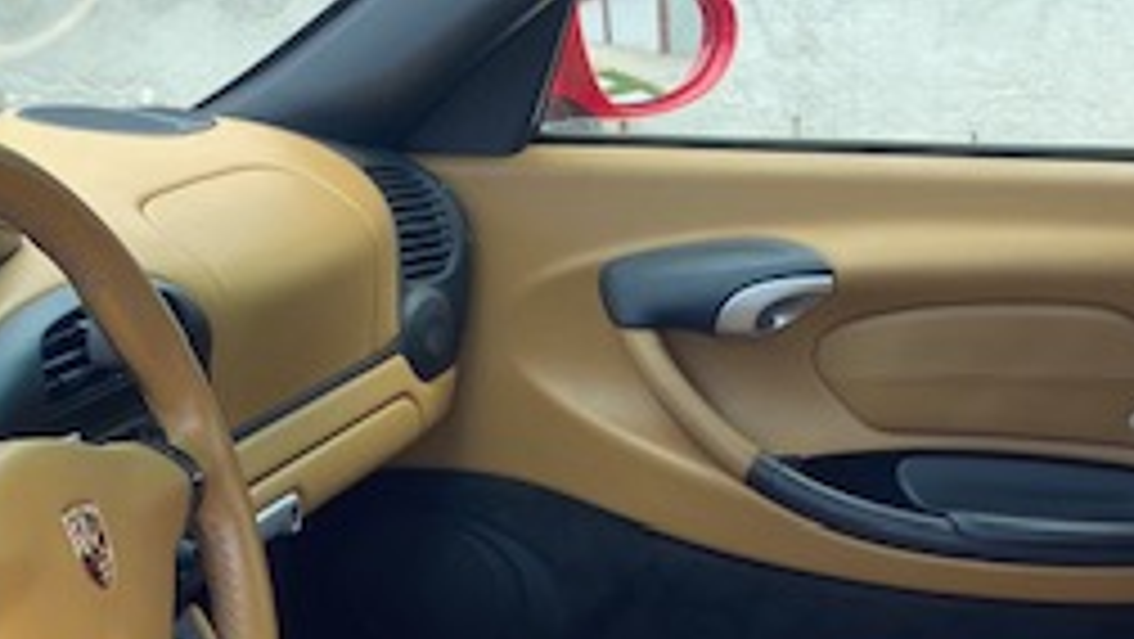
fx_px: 2166
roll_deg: +0.6
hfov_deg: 29.3
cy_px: 1076
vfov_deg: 15.0
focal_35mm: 72
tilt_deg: -32.3
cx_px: 670
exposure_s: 1/354
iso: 32
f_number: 1.8
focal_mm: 4.25
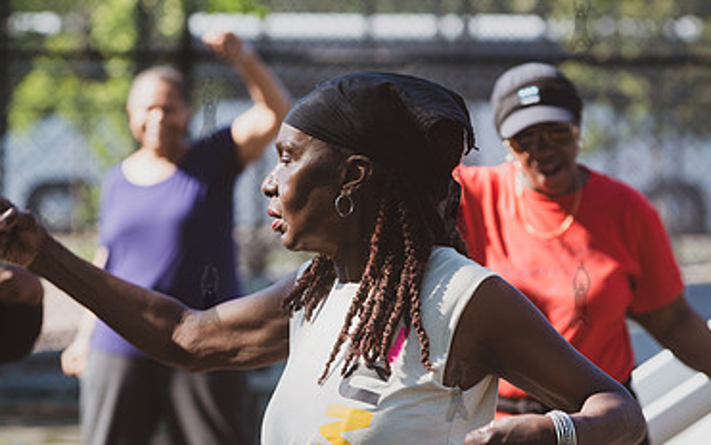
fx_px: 5174
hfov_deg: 7.9
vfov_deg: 4.9
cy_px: 319
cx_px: 251
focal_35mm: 267
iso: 200
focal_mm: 155
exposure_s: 1/400
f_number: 5
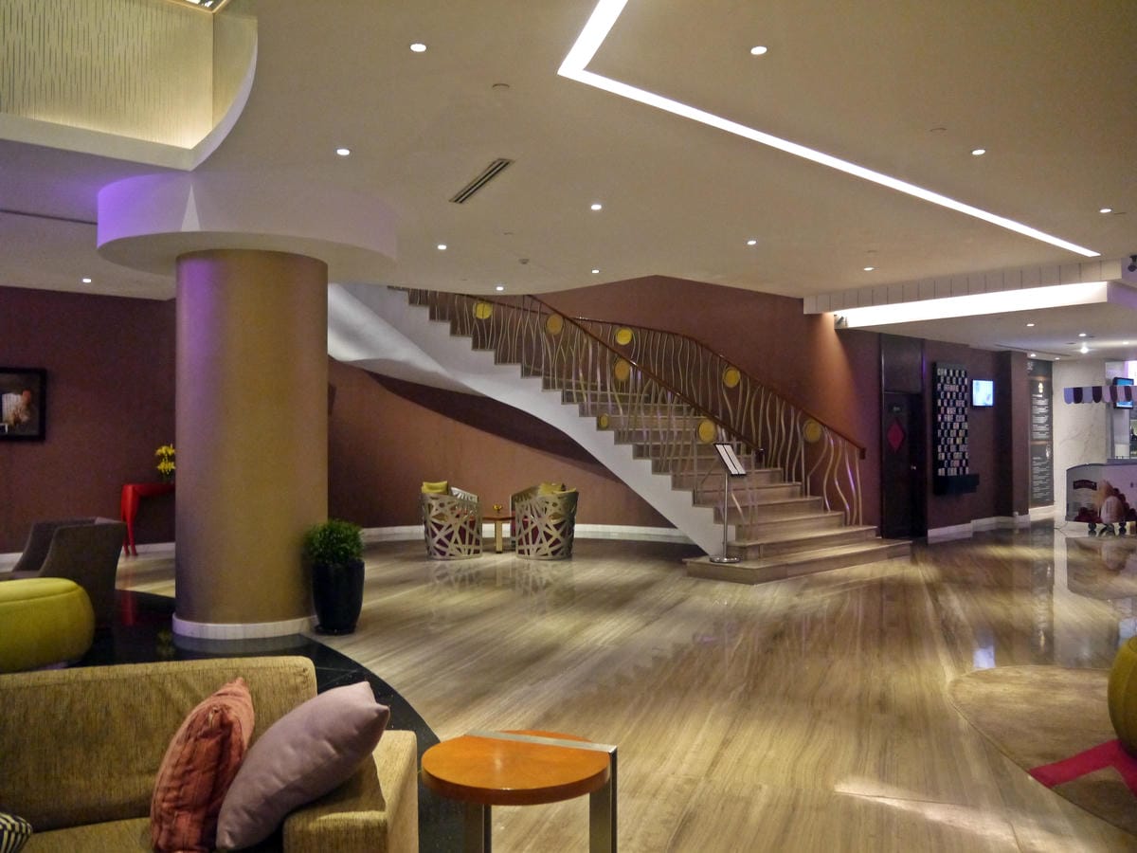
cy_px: 426
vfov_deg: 49.7
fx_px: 920
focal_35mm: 28
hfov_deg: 63.4
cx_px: 568
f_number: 3.5
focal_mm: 14
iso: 1600
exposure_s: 1/20
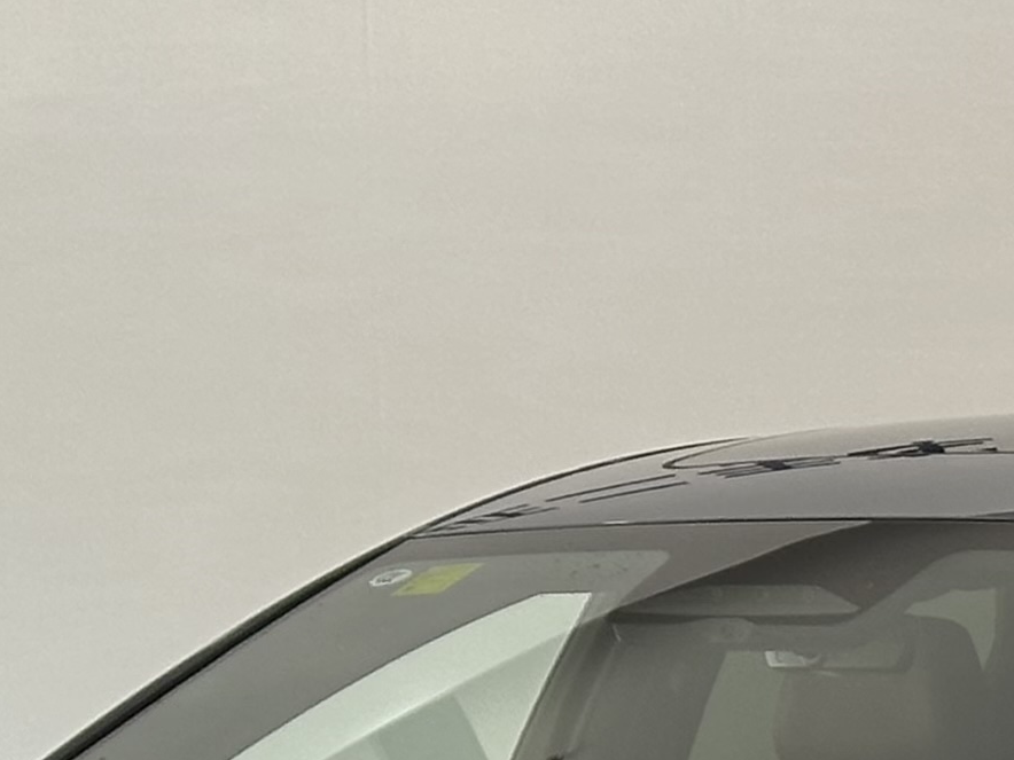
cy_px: 773
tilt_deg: -3.8
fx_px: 6415
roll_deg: +1.4
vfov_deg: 6.8
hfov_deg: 9.0
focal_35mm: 219
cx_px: 693
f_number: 1.78
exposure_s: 1/173
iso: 64
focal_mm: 6.86
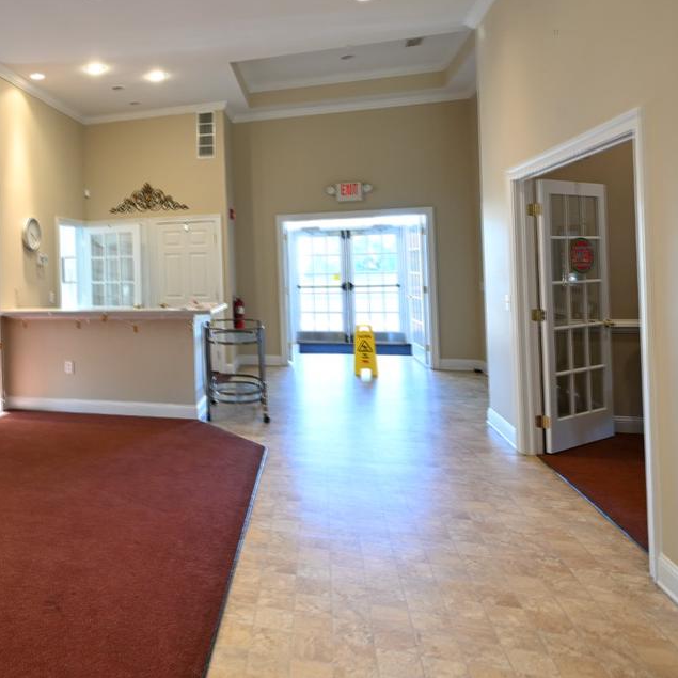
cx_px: 99
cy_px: 252
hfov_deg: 53.5
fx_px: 598
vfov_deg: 58.3
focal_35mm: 27
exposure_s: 1/15
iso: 800
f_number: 8
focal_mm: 14
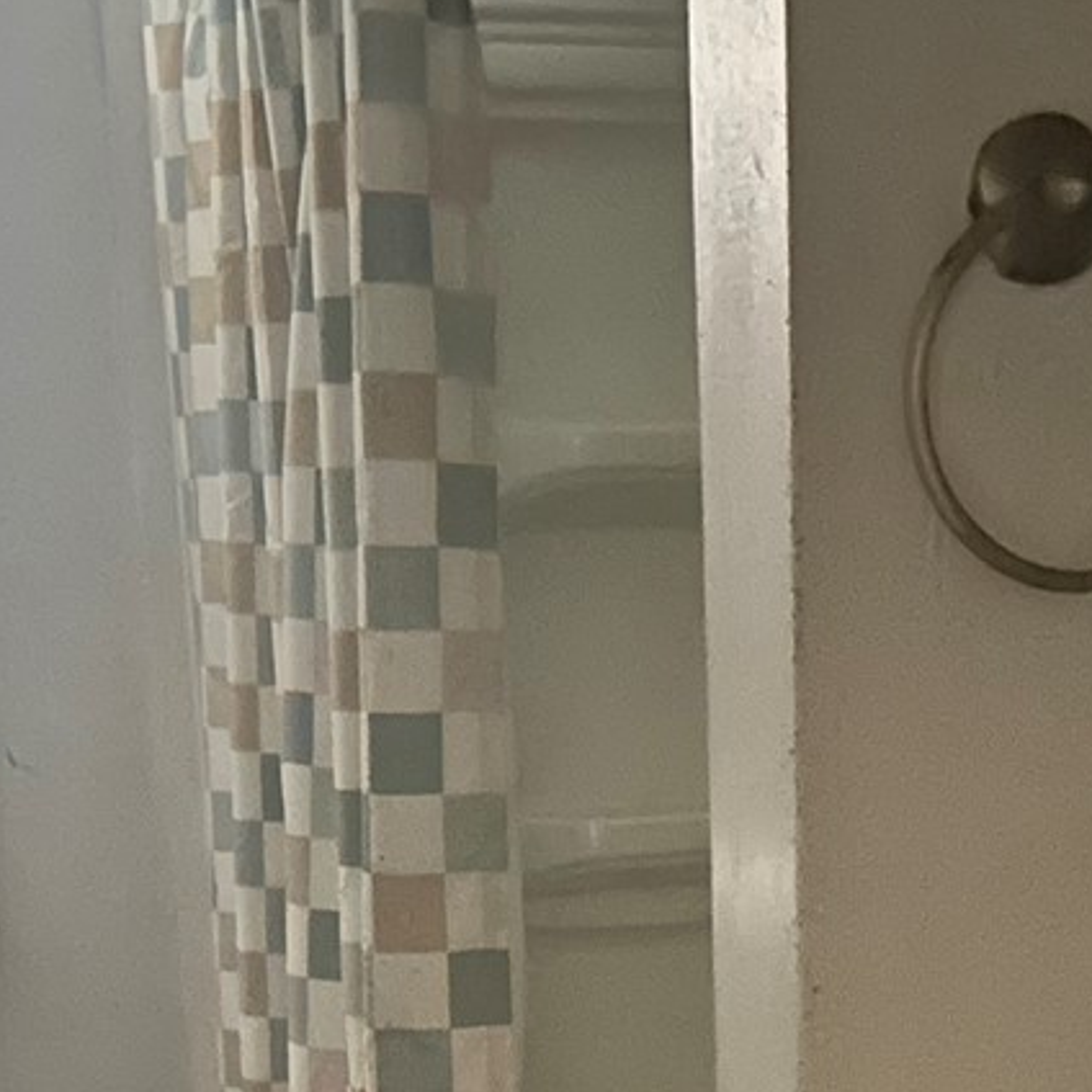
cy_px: 1283
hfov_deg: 21.4
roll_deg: +1.5
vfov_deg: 20.4
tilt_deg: -15.3
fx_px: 2855
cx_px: 837
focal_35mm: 80
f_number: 1.78
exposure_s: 1/9
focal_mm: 6.86
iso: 3200
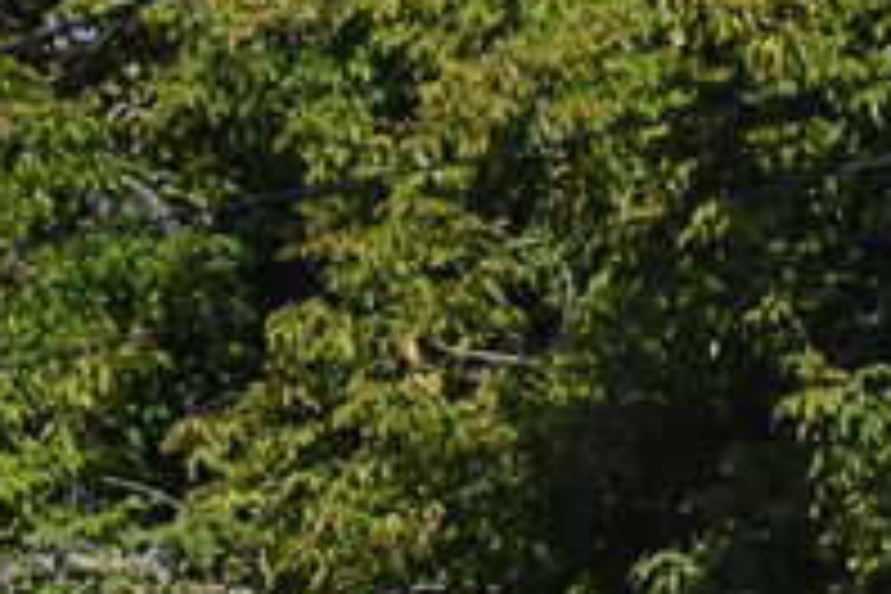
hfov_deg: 4.7
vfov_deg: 3.1
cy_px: 1485
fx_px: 10790
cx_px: 842
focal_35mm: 436
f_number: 7.1
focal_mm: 48
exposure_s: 1/1250
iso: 200
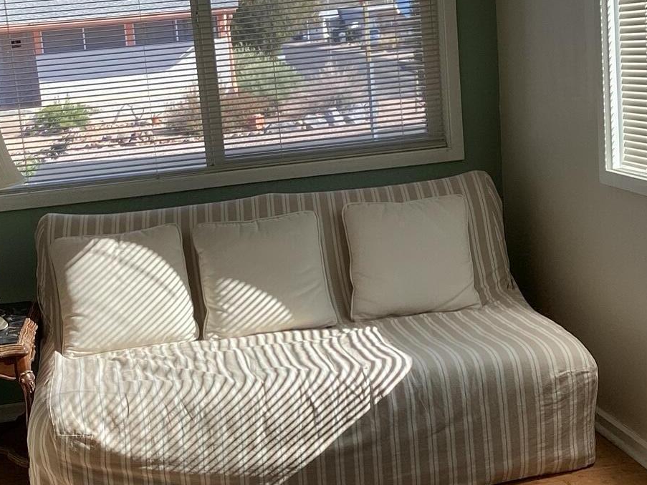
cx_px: 256
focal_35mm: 56
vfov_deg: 26.1
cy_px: 190
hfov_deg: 34.2
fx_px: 1047
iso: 25
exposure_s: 1/184
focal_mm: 3.3
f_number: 2.4
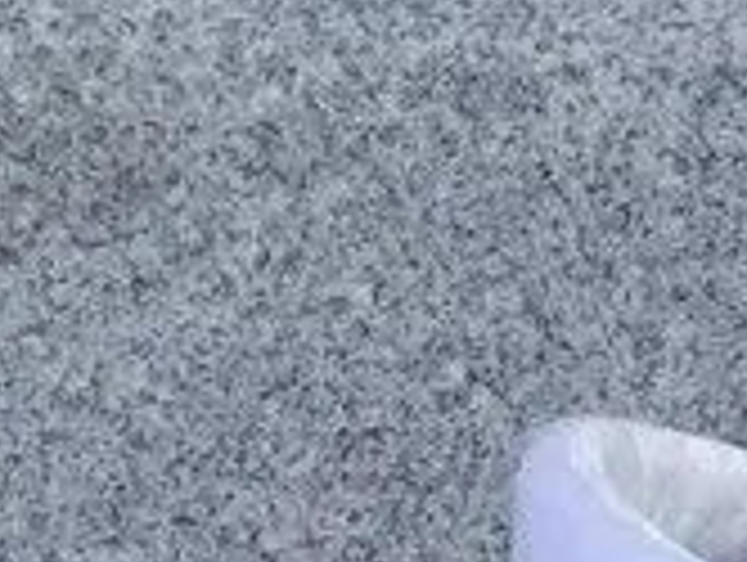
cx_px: 1908
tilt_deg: -17.5
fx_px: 3631
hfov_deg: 10.0
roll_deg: -0.7
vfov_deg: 8.3
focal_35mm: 168
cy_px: 1270
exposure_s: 1/608
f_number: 2.4
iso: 25
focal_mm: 3.3
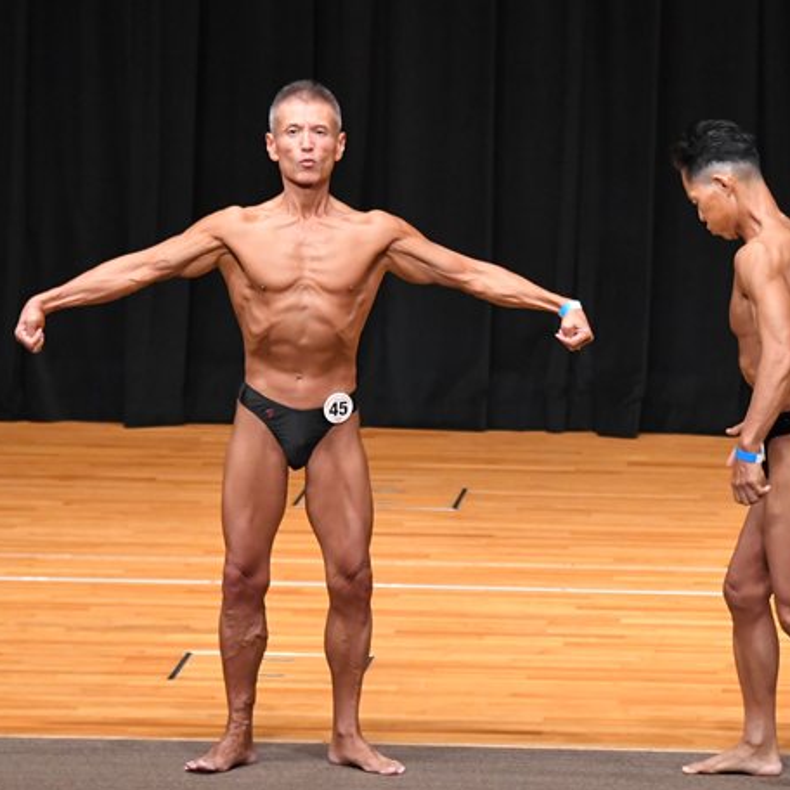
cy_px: 414
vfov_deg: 5.6
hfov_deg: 5.6
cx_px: 467
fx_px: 8082
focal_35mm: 313
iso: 5000
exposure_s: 1/400
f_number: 5.6
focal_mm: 145
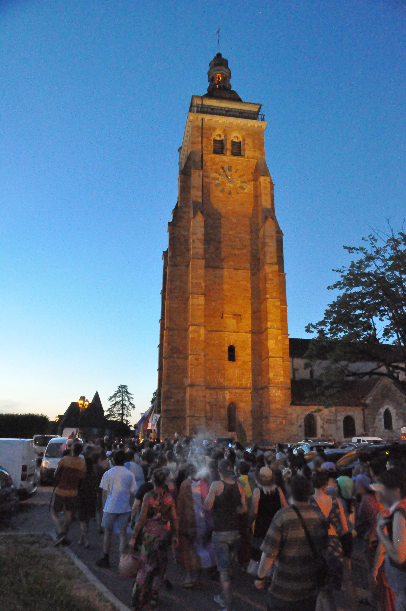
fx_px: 407
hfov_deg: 53.0
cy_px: 306
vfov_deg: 73.8
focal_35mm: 24
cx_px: 203
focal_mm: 16
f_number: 7.1
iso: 6400
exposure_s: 1/50
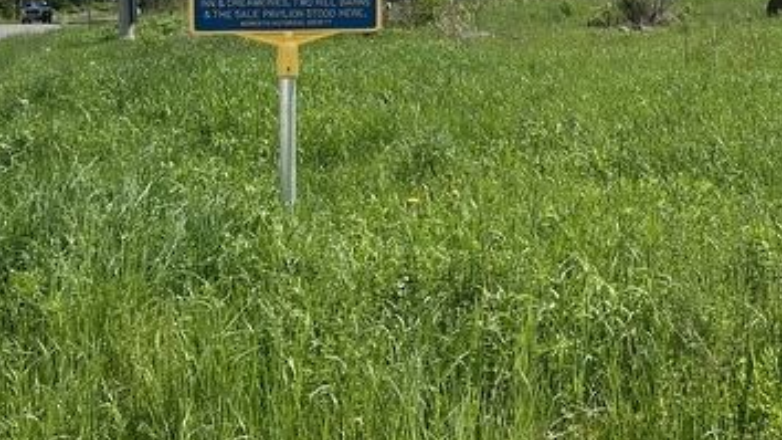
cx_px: 577
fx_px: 1327
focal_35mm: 64
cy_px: -7
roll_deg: -0.2
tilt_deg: -3.3
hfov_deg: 32.3
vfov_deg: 18.3
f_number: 1.5
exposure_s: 1/6993
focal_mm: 5.7
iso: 50
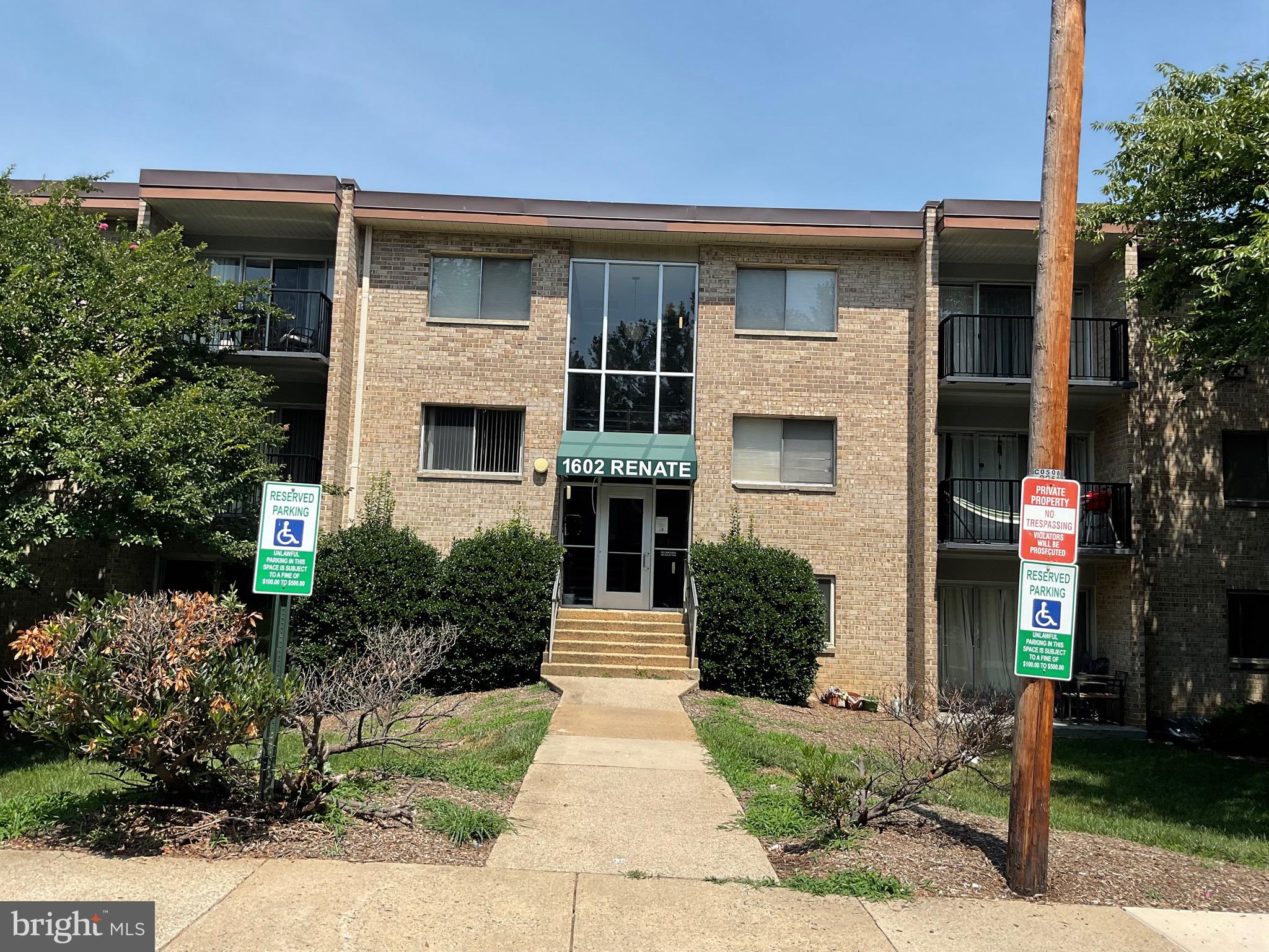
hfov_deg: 61.7
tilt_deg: +5.3
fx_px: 1063
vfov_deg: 48.2
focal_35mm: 29
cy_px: 476
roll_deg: -1.6
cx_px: 634
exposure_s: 1/1577
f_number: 1.8
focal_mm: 3
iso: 16
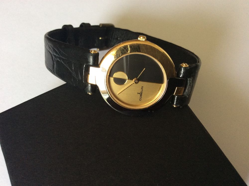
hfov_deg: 56.9
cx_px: 124
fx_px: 230
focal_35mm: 32
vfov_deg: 44.1
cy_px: 93
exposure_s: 1/25
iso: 100
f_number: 2.4
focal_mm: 3.3
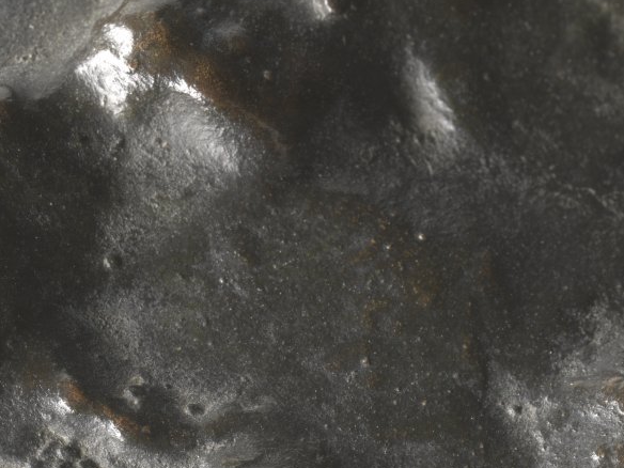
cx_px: 315
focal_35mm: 322
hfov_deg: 6.2
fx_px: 5804
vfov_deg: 4.6
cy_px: 778
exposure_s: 1/180
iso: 100
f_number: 16
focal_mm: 120
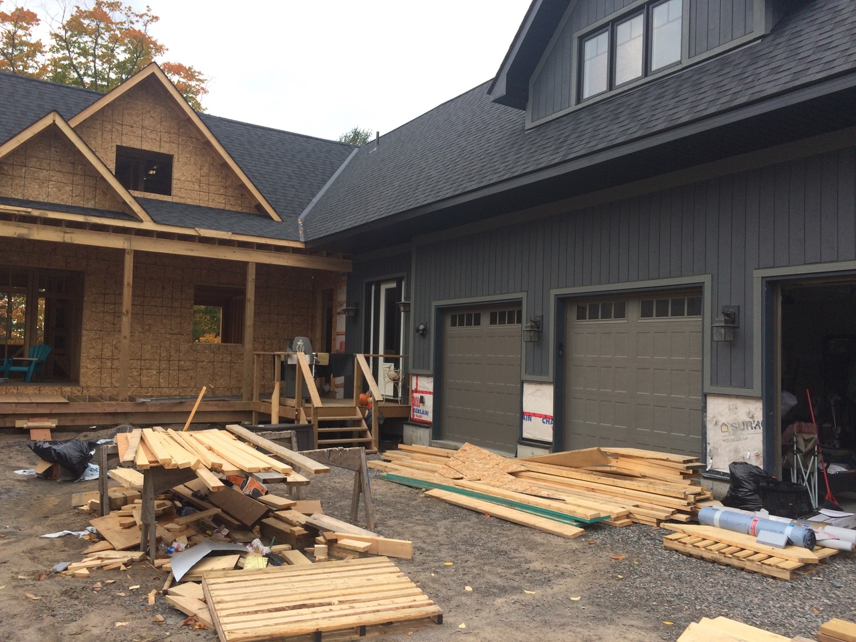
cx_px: 428
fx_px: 717
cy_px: 321
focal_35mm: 29
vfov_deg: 48.2
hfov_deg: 61.7
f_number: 2.2
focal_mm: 4.15
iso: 32
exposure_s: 1/595
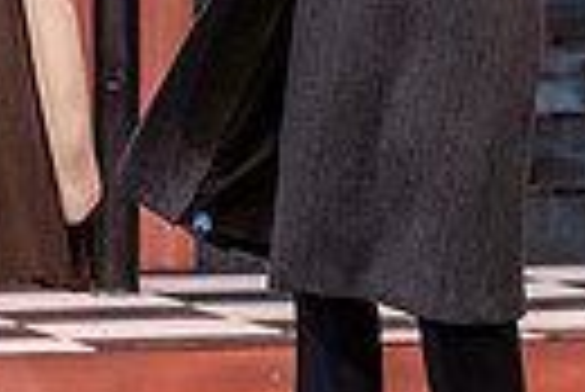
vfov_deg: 2.6
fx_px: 8703
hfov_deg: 3.8
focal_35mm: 535
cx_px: 446
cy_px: -142
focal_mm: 120
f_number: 3.2
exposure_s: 1/200
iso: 3200
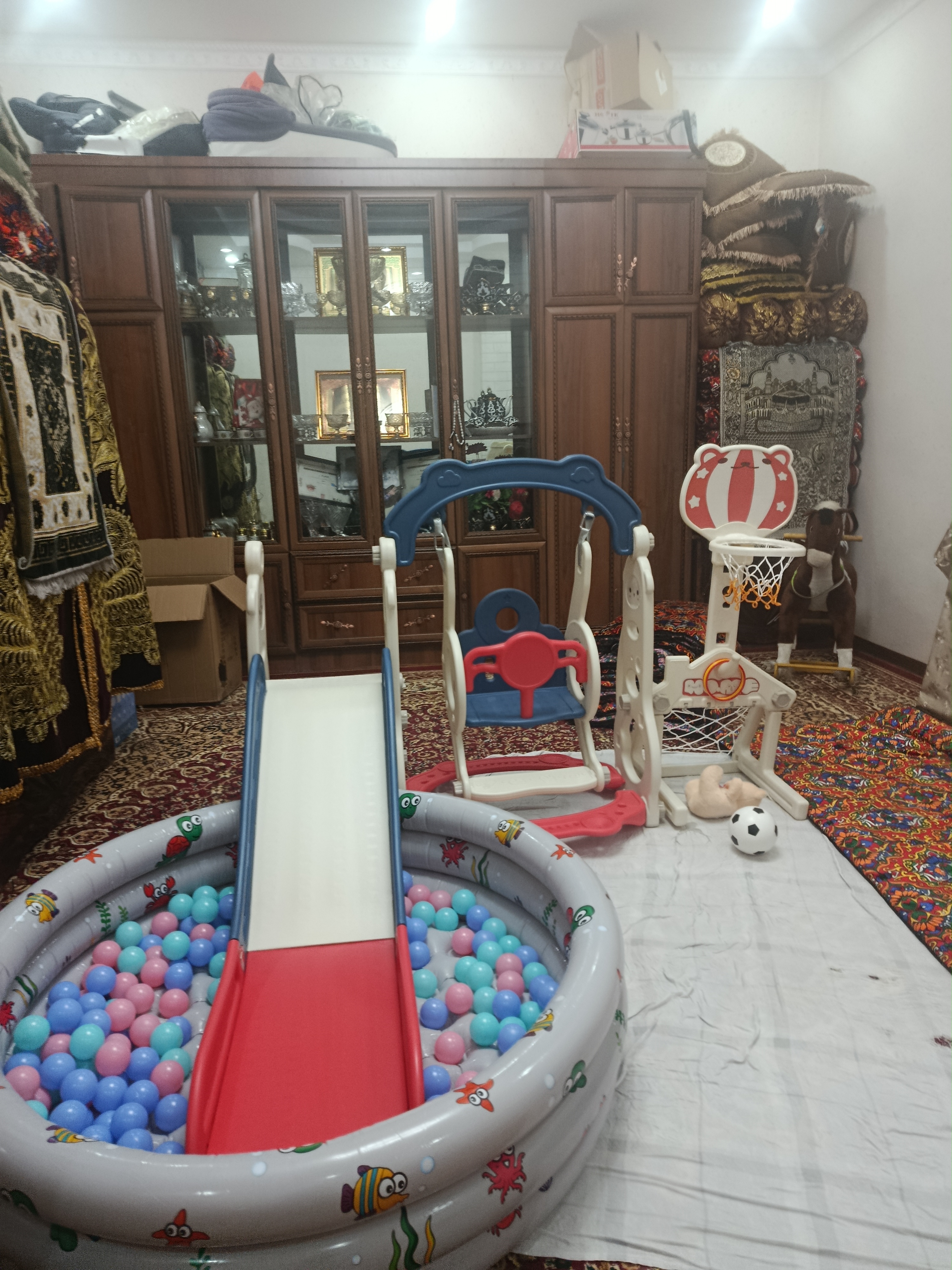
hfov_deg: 56.8
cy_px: 635
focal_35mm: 24
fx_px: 880
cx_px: 476
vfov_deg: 71.6
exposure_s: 1/50
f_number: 1.7
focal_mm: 5.24
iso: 1413
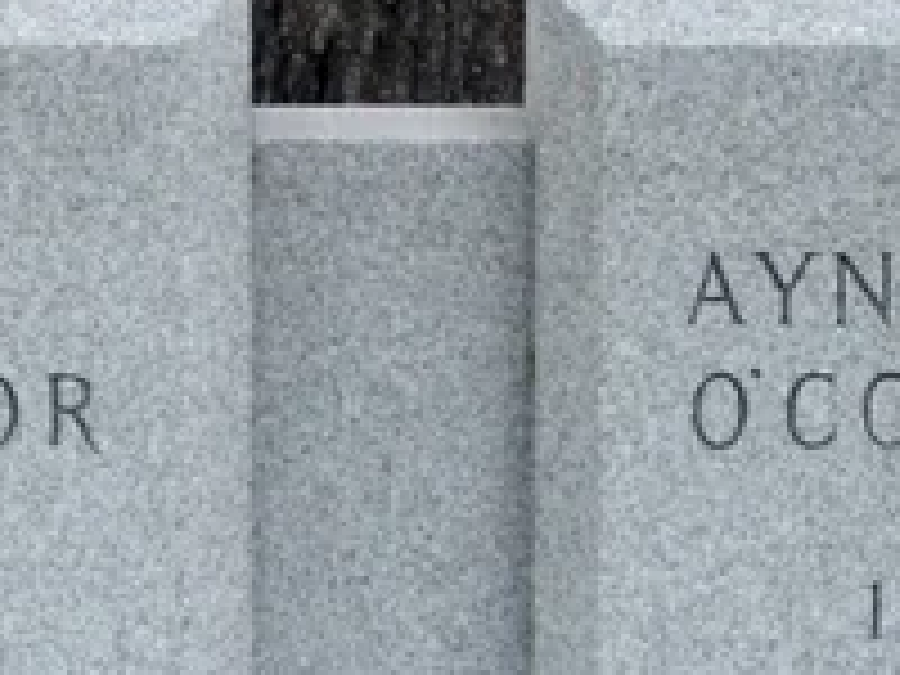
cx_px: 396
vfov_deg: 3.6
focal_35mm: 413
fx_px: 10738
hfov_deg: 4.8
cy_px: 837
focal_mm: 21.3
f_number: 4.6
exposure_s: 1/87.9
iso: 64
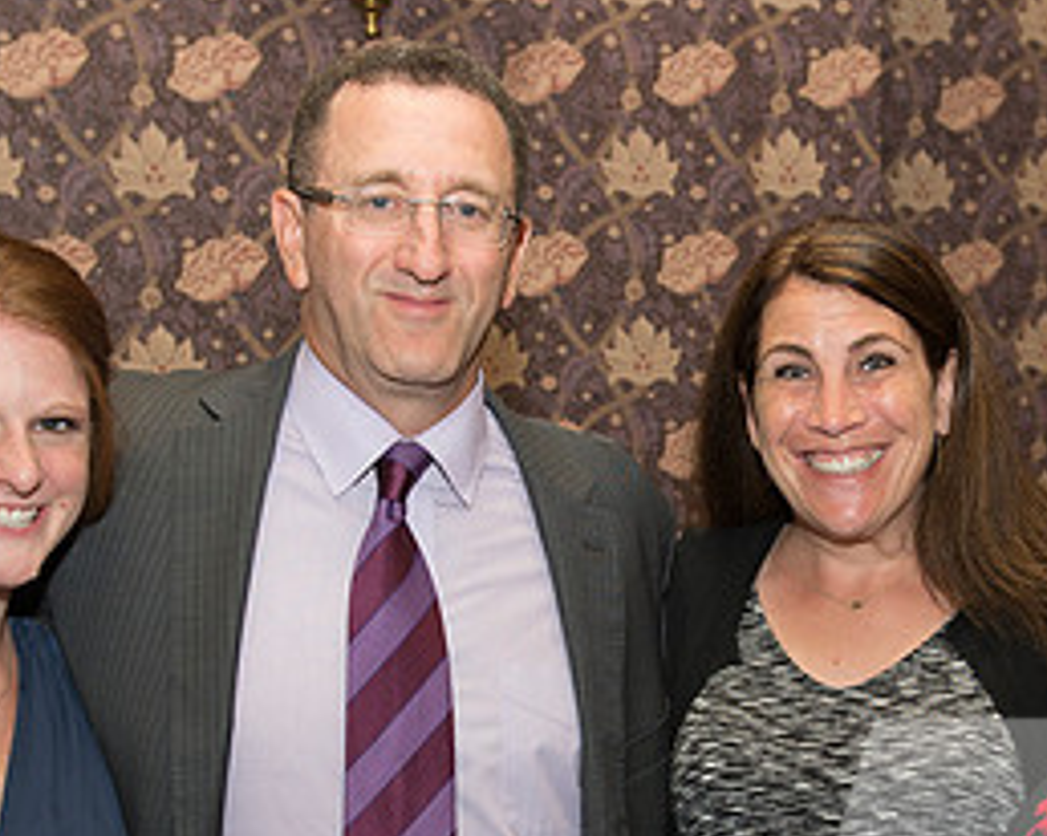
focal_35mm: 78
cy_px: 634
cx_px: 635
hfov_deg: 24.4
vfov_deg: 19.5
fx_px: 2415
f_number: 4
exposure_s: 1/60
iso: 1000
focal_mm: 34
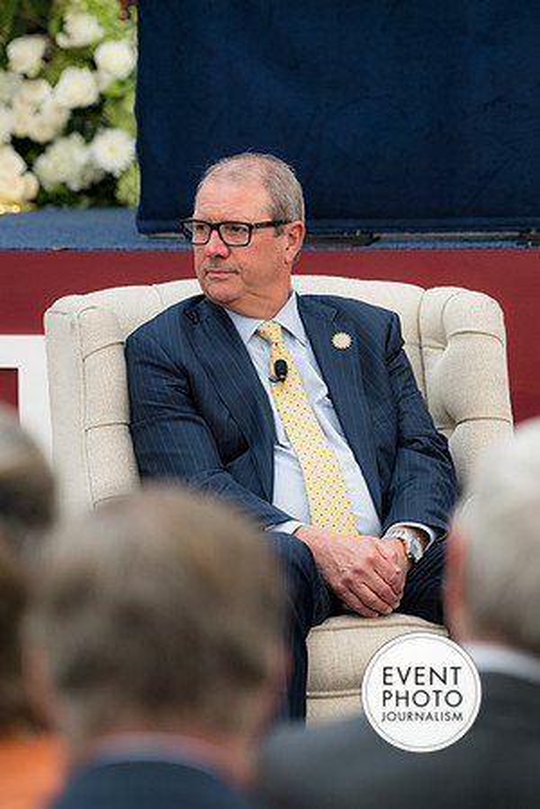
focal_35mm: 225
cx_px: 270
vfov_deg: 9.1
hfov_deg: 6.1
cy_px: 404
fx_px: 5062
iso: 320
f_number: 3.5
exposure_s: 1/250
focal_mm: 150
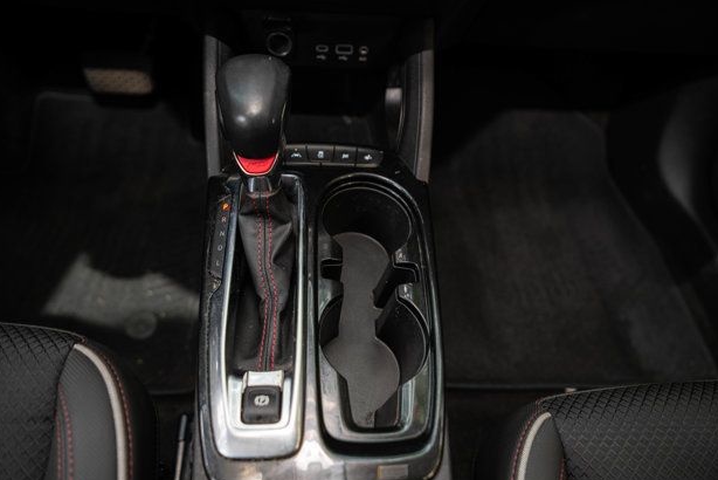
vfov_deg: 51.3
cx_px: 348
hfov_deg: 71.5
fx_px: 499
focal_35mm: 25
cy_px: 239
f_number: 2.8
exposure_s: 1/160
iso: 640
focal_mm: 24
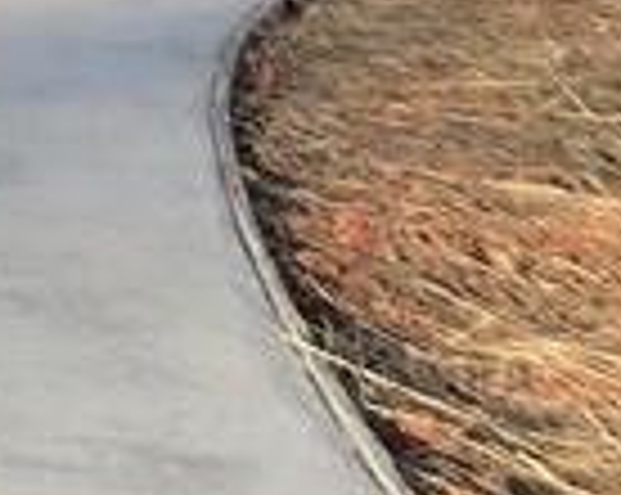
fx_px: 3854
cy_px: -540
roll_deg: -1.5
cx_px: -1071
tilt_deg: +4.2
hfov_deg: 8.2
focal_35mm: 210
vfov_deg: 7.1
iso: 25
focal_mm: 4.15
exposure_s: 1/1148
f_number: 2.2
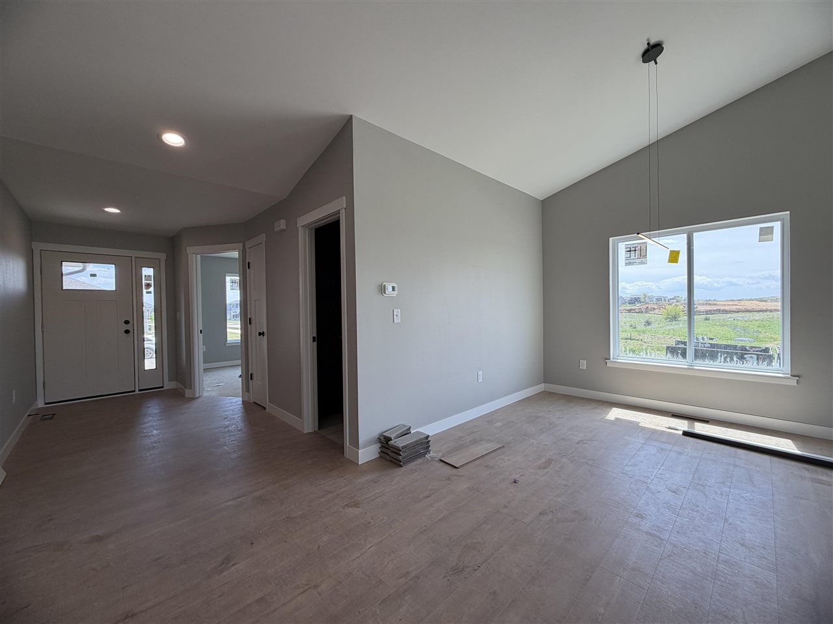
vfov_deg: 85.6
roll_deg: +2.0
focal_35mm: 14
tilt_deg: -1.9
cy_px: 312
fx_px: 337
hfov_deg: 102.1
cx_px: 416
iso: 50
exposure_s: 1/146
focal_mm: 2.22
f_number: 2.2
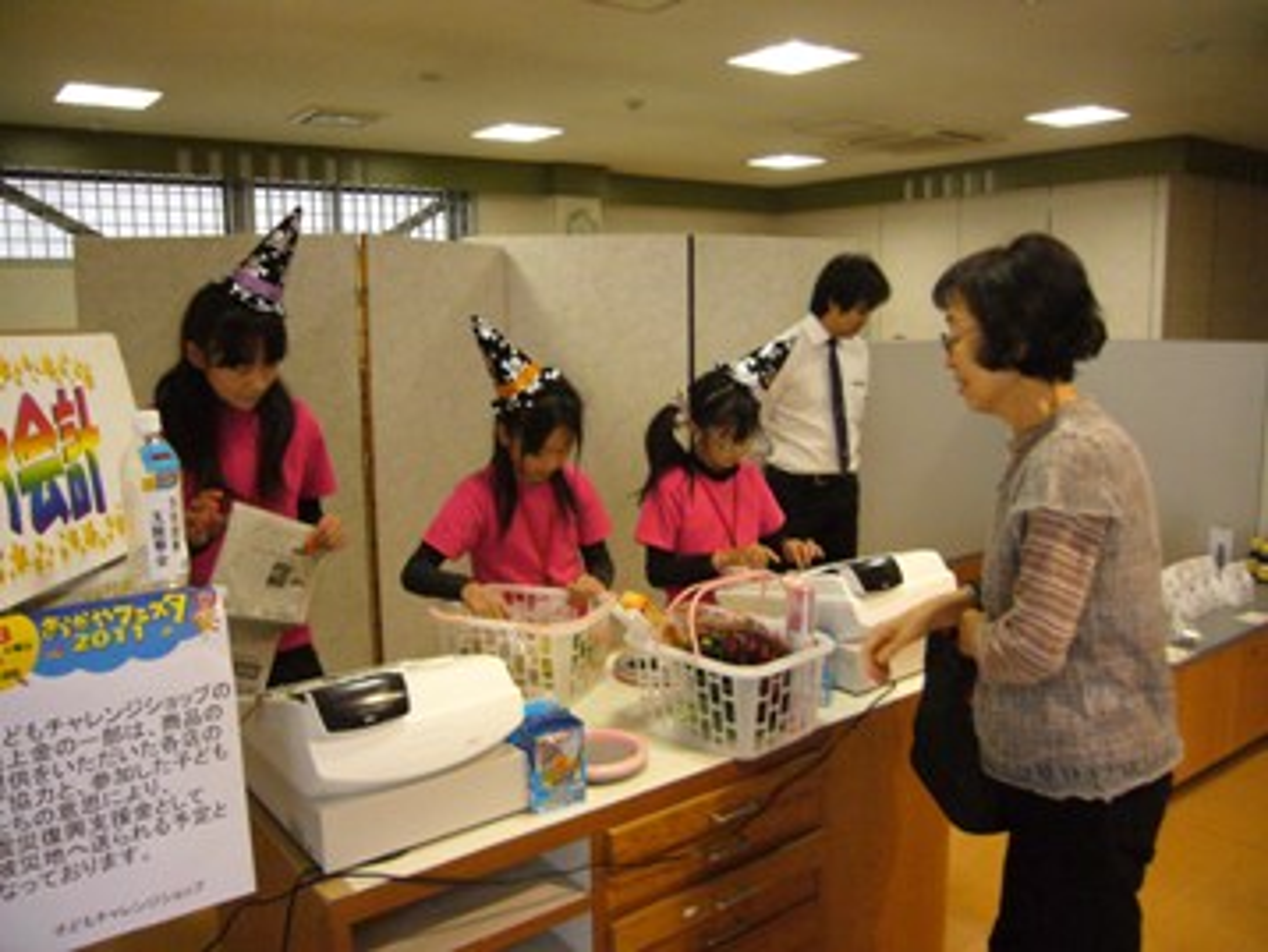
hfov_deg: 61.6
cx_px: 634
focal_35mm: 29
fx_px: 1063
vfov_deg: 48.3
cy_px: 476
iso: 400
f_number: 2.8
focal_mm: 4.7
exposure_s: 1/125
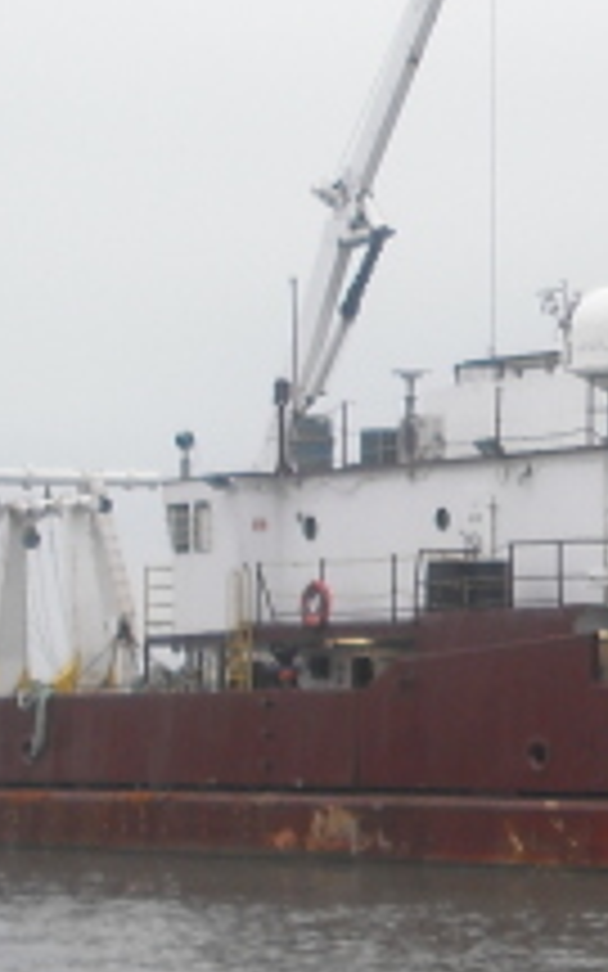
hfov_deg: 8.4
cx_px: 1162
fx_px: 3950
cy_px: 513
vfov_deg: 14.0
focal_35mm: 149
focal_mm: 6.2
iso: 64
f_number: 5.6
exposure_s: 1/100
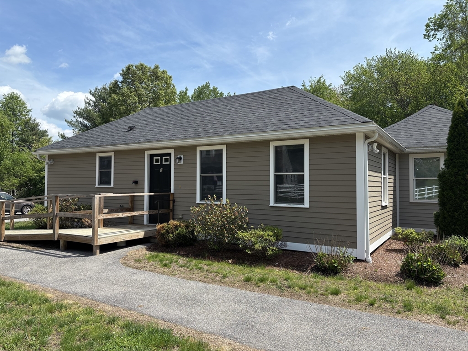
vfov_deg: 53.1
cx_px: 234
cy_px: 176
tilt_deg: +1.4
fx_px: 352
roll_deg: -0.7
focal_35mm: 26
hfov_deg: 67.3
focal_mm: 5.96
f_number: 1.6
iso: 50
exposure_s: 1/2513
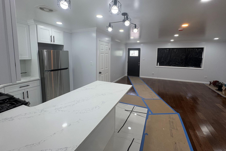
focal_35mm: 16
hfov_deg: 96.7
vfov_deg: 73.5
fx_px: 100
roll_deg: -1.3
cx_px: 117
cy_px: 66
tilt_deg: -5.3
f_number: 2.2
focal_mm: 2.22
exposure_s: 1/120
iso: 80
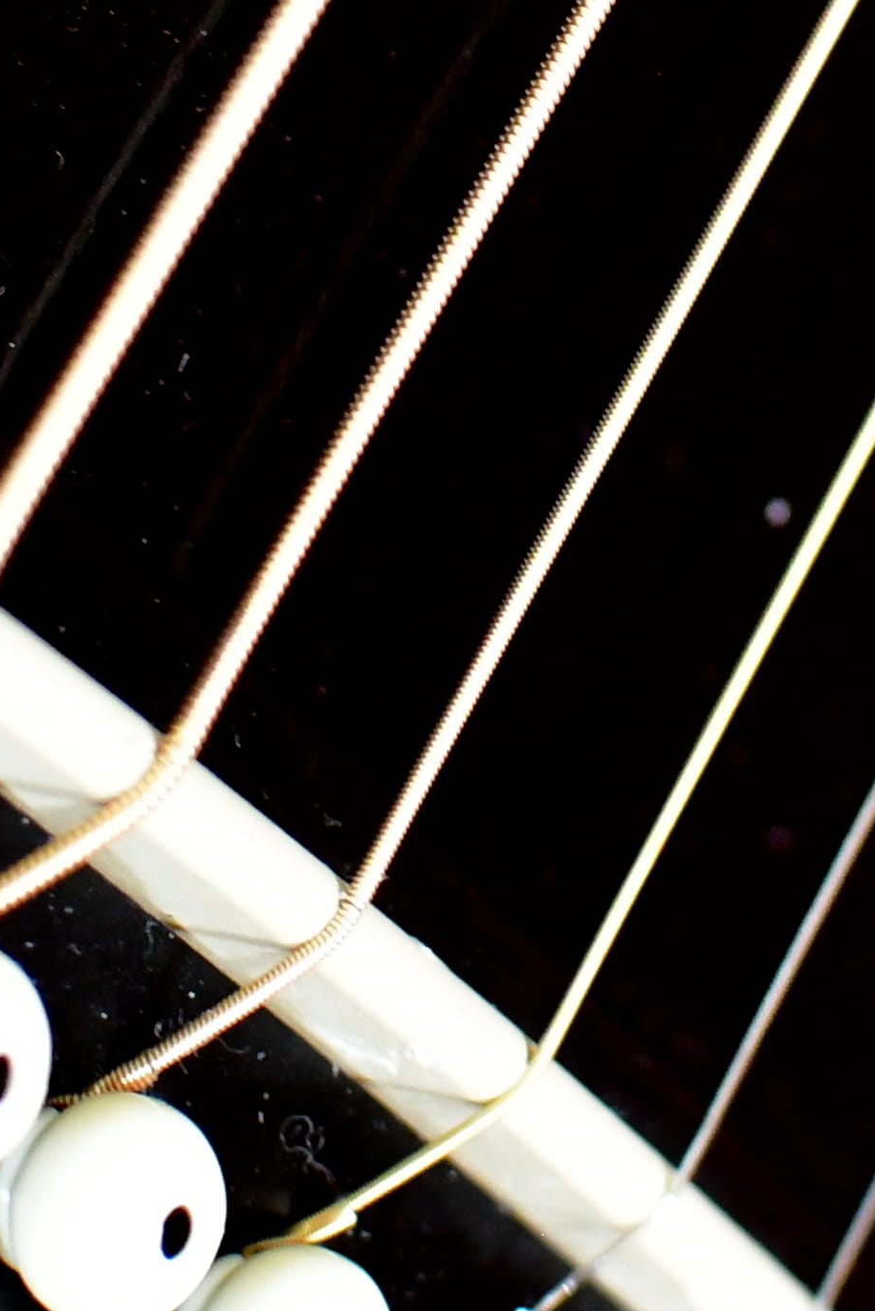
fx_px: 7764
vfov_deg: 9.5
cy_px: -200
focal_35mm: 213
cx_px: 770
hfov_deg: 6.4
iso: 1600
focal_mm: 35
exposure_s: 1/8
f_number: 3.5
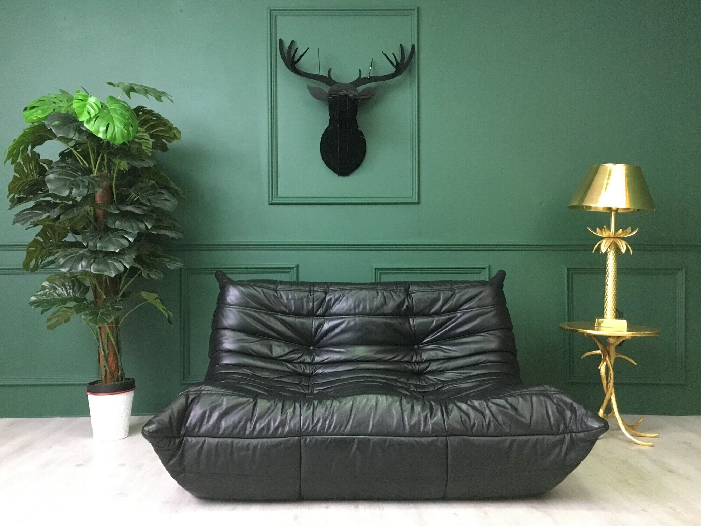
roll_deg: +0.3
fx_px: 587
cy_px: 263
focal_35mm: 29
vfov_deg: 48.2
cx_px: 350
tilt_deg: +2.2
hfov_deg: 61.7
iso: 250
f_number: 2.2
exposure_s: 1/17
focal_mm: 4.15
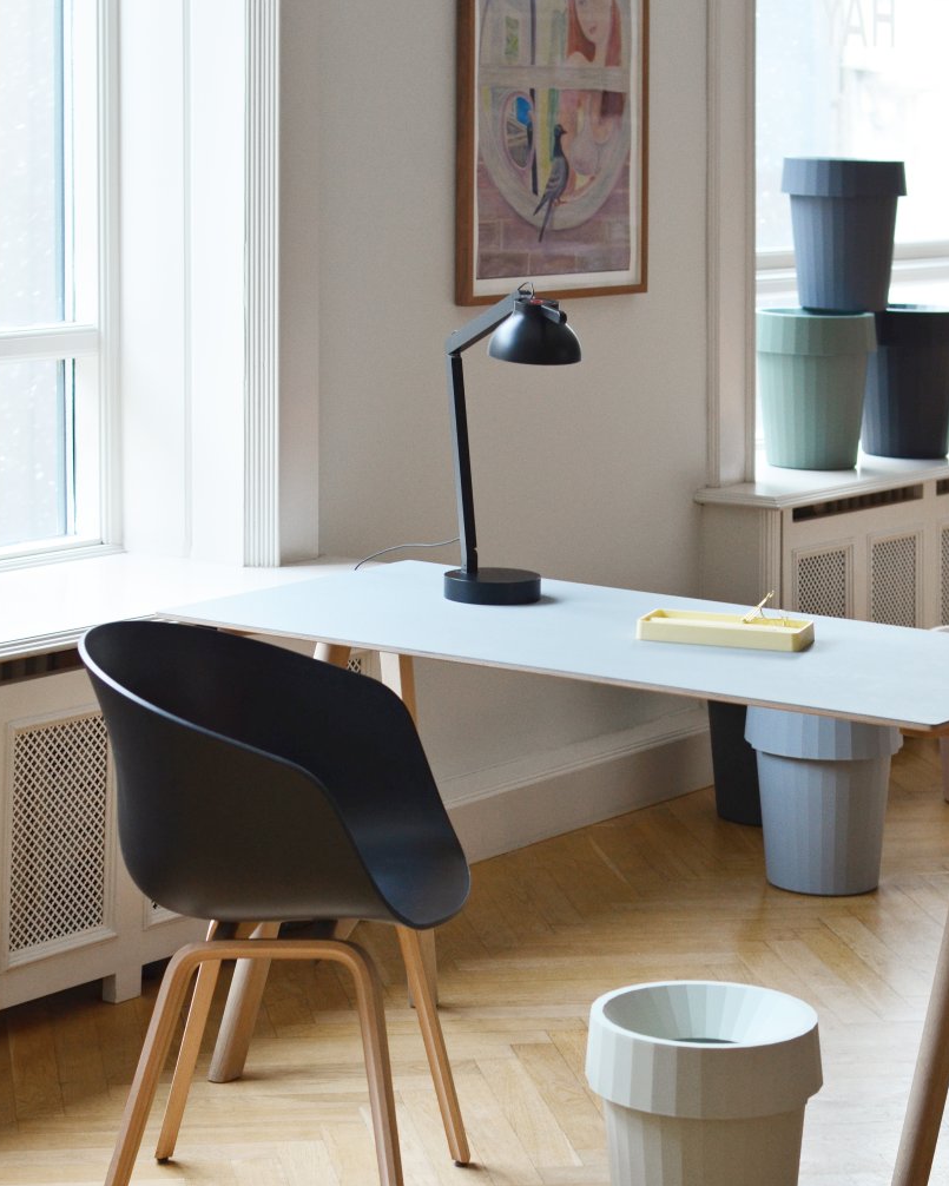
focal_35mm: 86
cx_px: 470
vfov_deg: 22.2
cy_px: 706
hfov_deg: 17.9
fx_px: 3019
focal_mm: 50
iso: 450
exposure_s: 1/60
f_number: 4
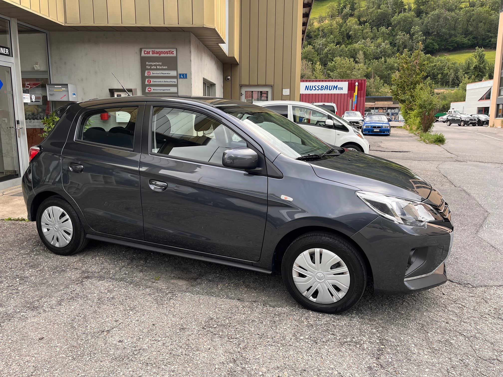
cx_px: 252
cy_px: 188
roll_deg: -0.3
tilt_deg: -10.6
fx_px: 378
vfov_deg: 53.1
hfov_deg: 67.3
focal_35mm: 26
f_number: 1.6
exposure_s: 1/125
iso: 32
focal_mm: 5.1
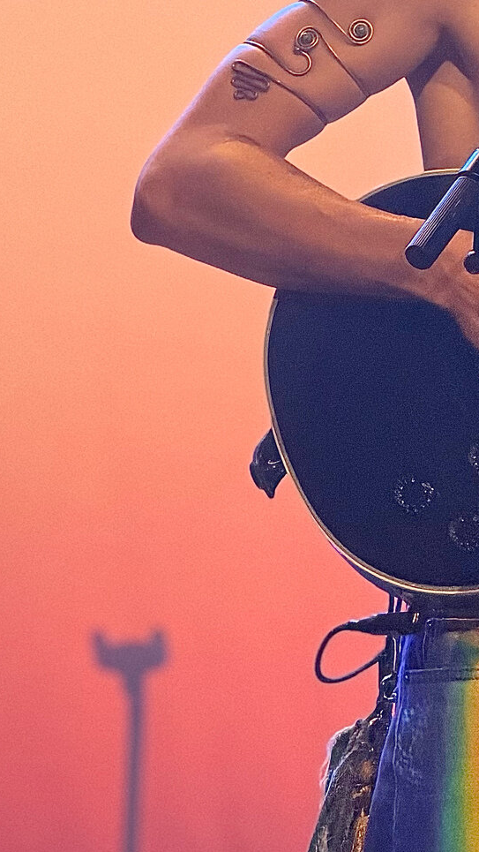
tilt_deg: +5.7
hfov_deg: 4.2
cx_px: 778
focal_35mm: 289
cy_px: 7
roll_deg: +0.0
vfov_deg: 7.4
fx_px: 6524
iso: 400
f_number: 2.8
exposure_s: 1/115
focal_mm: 16.9
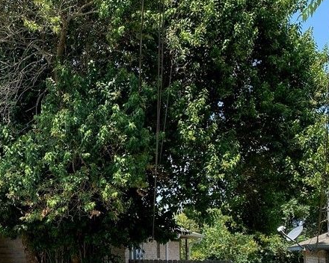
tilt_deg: +1.6
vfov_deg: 25.1
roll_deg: -0.4
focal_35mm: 59
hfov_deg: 30.0
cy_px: 235
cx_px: 10
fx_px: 574
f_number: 1.8
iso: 32
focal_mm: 4.25
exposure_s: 1/1206
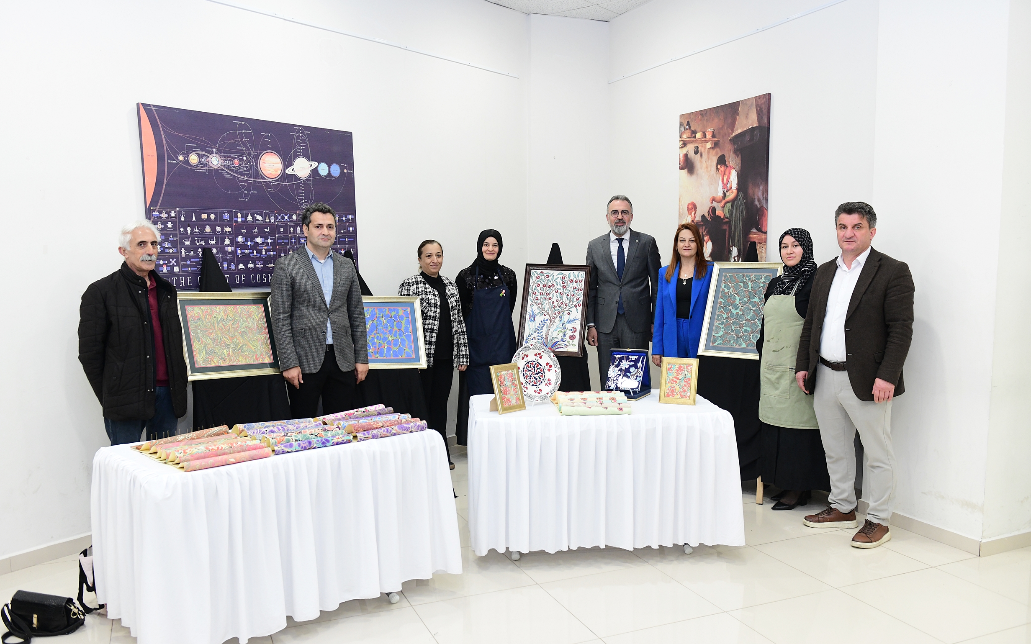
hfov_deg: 62.9
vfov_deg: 41.8
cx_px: 509
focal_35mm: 30
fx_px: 843
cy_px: 345
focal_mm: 29
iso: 2000
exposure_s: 1/100
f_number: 4
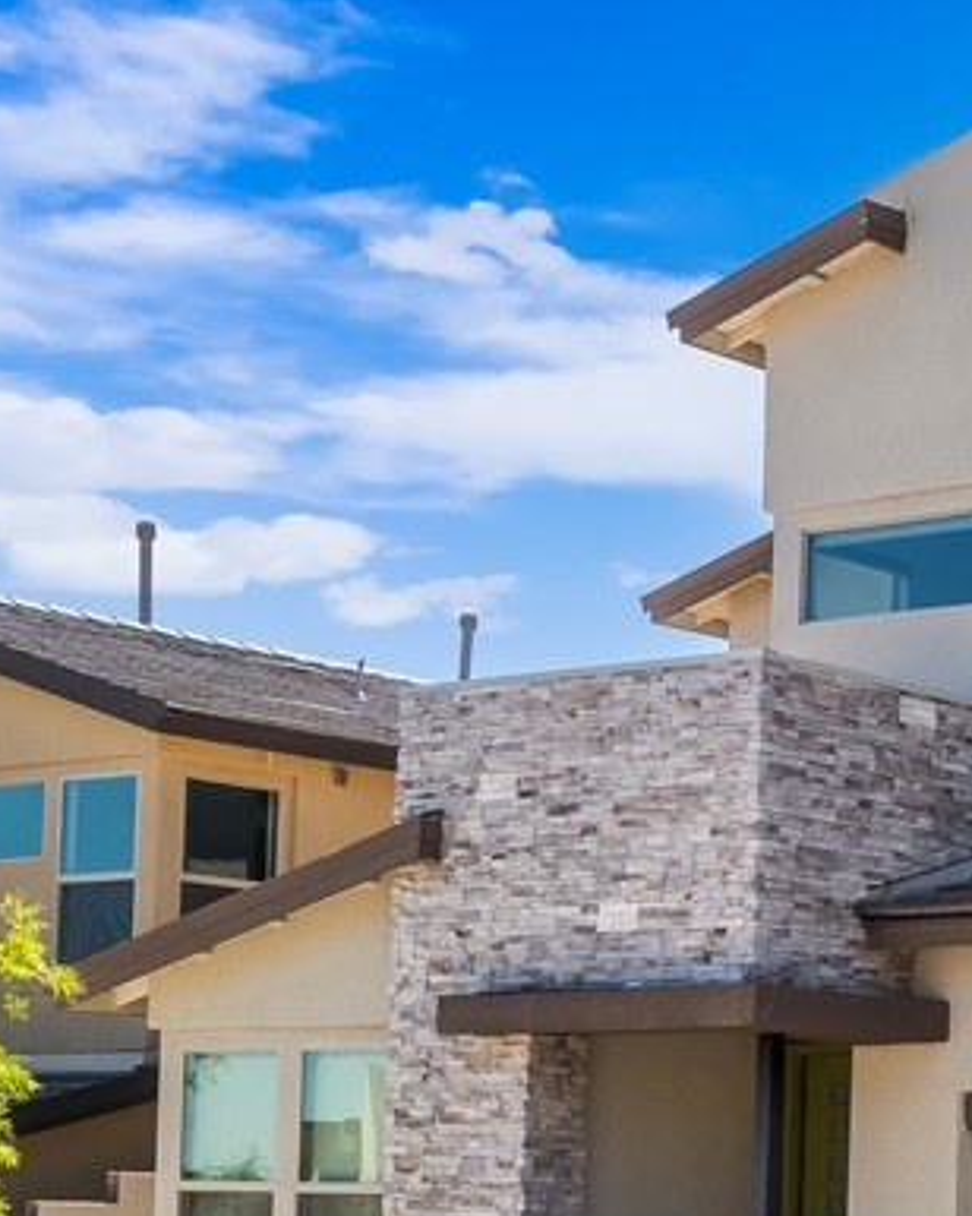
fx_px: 3236
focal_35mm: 90
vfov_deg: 20.8
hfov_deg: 16.2
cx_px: 1275
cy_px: 1087
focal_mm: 23
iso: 400
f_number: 8
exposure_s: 1/8000
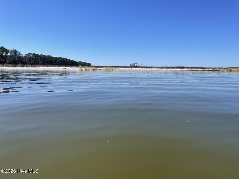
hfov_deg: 67.3
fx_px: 180
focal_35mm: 26
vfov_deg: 53.1
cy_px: 90
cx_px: 120
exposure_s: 1/4000
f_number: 1.6
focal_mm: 4.2
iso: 32
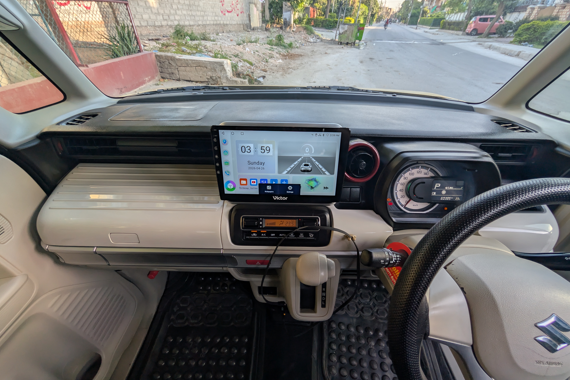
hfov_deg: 108.3
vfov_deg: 85.4
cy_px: 186
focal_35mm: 13
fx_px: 206
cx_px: 284
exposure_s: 1/447
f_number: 1.7
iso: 52
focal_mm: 2.02
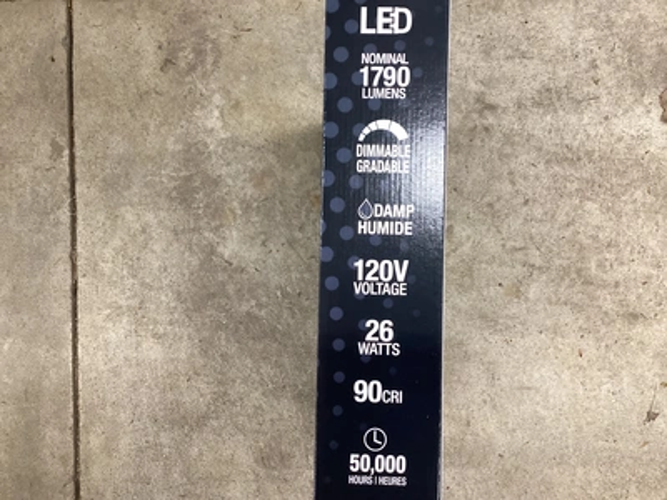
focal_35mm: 31
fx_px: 597
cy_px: 250
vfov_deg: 45.4
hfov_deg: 58.4
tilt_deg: -88.6
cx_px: 334
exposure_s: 1/60
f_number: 2.4
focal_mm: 3.3
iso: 160
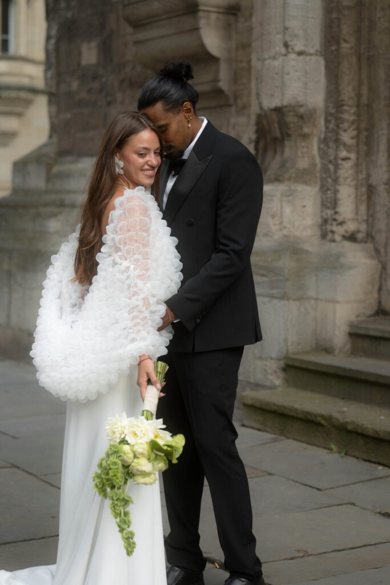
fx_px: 1153
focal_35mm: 71
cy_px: 292
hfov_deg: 19.2
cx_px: 195
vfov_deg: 28.4
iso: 125
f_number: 3.2
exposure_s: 1/320
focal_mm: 71
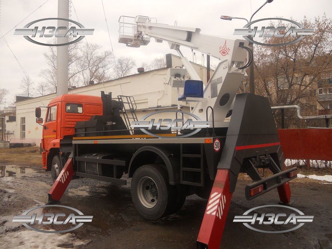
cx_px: 166
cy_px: 124
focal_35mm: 27
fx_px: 259
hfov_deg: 65.3
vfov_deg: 51.4
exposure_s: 1/500
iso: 80
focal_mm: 4.9
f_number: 3.2
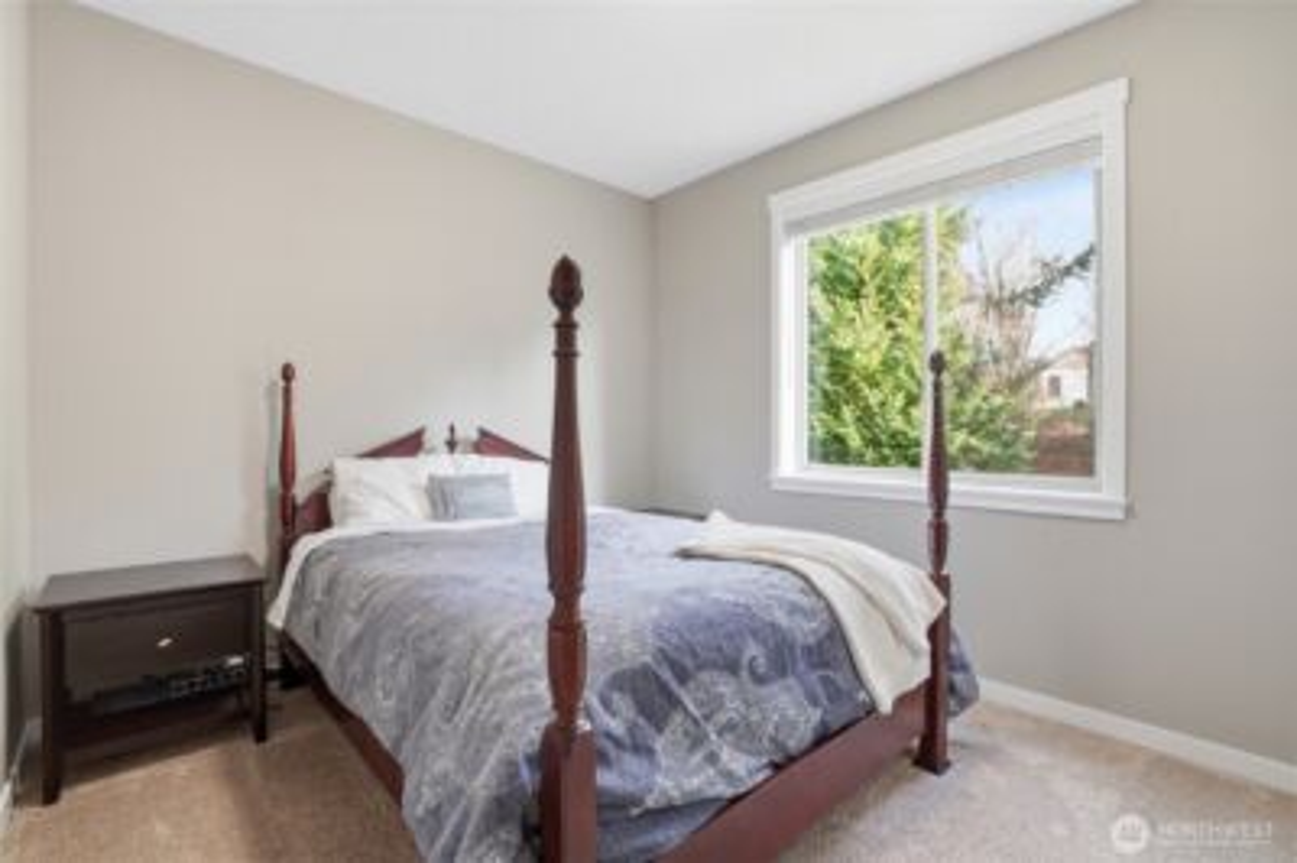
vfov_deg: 73.6
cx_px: 648
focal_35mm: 16
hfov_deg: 96.8
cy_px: 432
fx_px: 576
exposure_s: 1/30
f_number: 9
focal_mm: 16
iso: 320
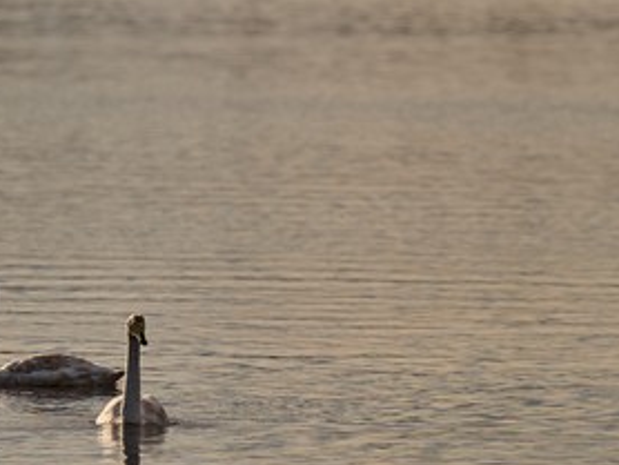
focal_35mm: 963
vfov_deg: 1.5
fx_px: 17235
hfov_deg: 2.1
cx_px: 269
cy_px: 384
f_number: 7.1
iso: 200
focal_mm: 435
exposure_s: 1/2500
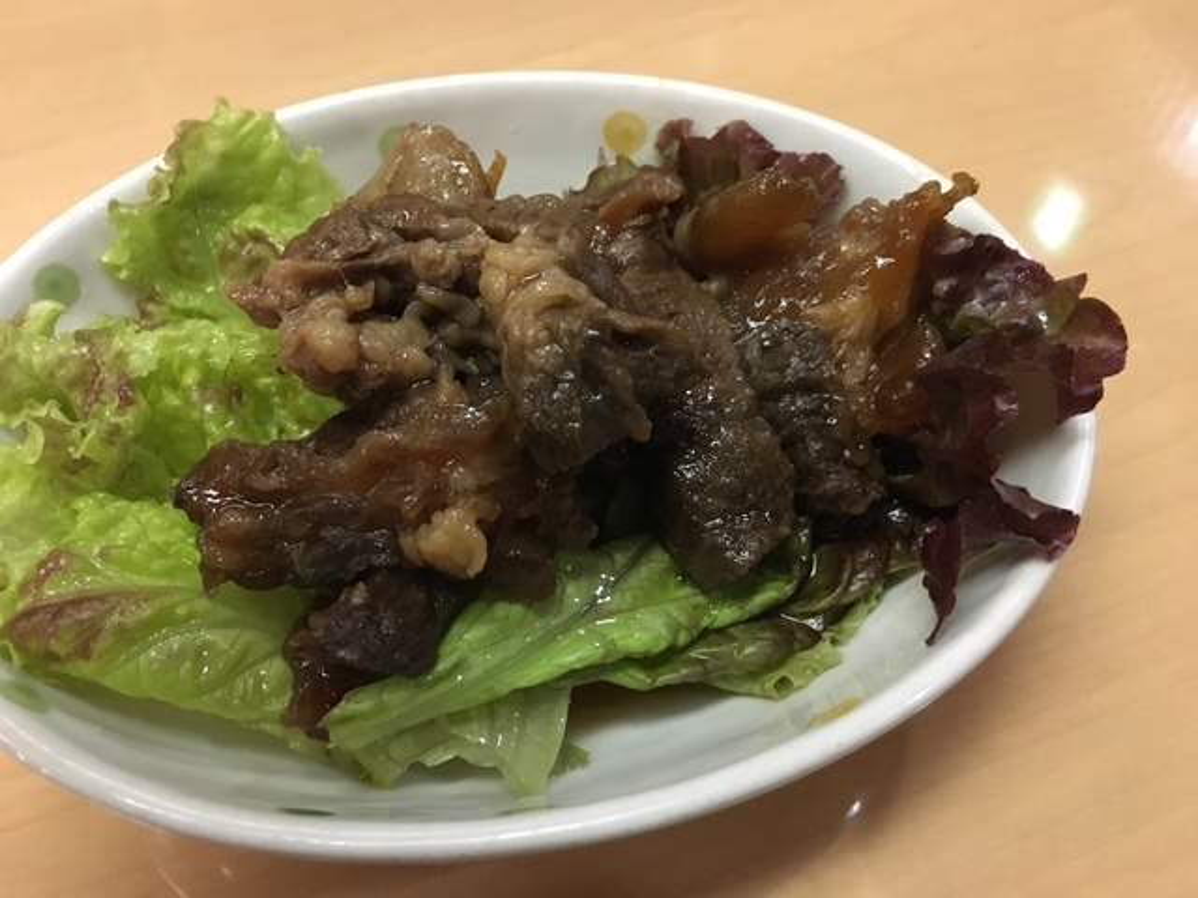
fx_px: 1004
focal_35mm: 29
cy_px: 449
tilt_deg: -55.7
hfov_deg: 61.7
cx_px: 599
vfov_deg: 48.2
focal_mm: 4.15
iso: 320
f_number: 2.2
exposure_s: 1/15
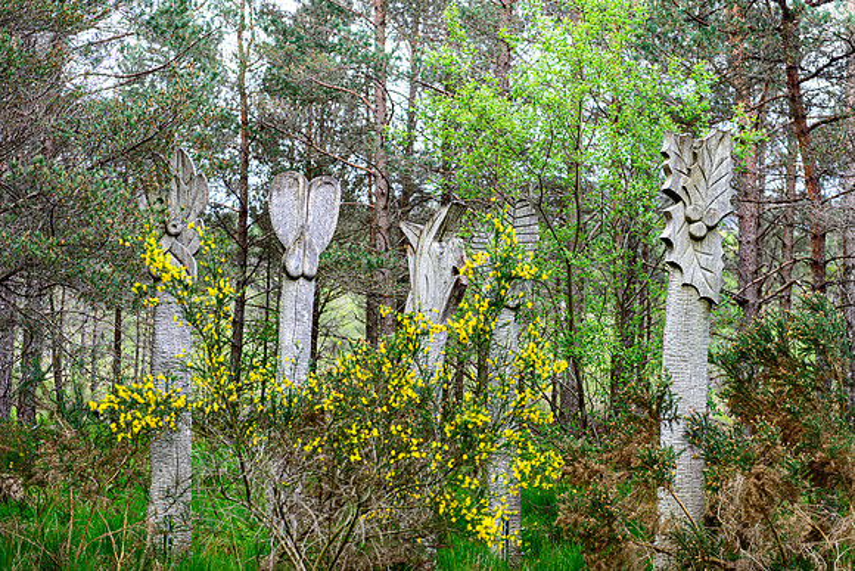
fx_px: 1663
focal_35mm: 70
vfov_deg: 19.5
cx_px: 428
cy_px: 286
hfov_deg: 28.8
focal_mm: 70
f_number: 2.8
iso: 280
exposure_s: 1/80
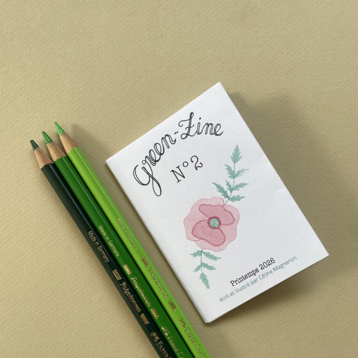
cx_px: 180
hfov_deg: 52.5
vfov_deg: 51.7
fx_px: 363
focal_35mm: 31
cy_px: 233
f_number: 1.6
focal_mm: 4.2
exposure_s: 1/128
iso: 32
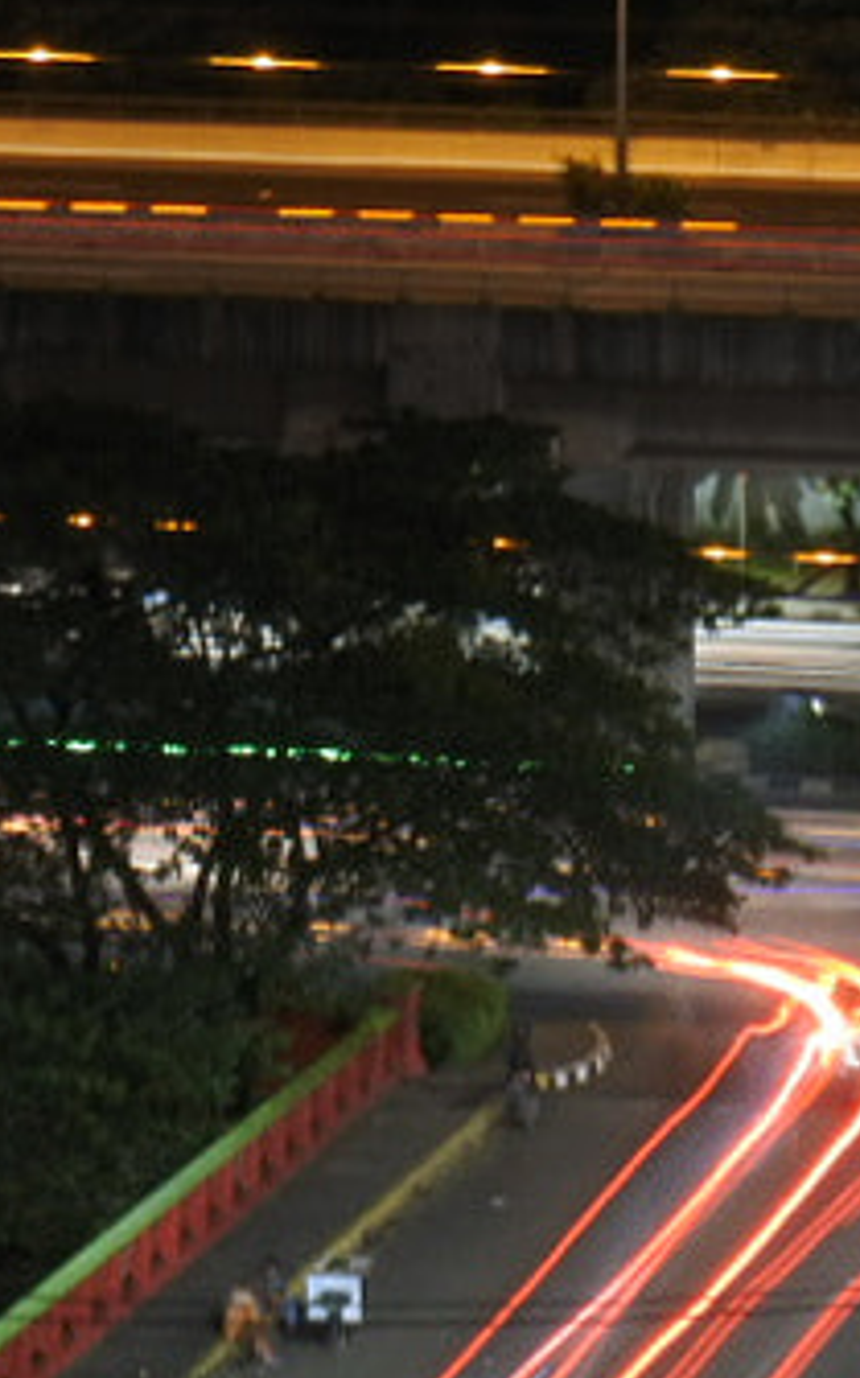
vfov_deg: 10.6
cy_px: -722
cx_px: 634
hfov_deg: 6.9
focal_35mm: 190
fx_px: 7134
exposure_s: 13
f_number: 11
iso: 160
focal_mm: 14.7
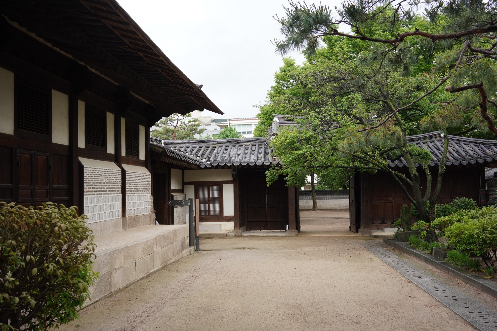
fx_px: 483
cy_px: 166
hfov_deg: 54.4
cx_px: 248
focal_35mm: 35
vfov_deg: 37.9
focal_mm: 35
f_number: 6.3
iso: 400
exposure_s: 1/100
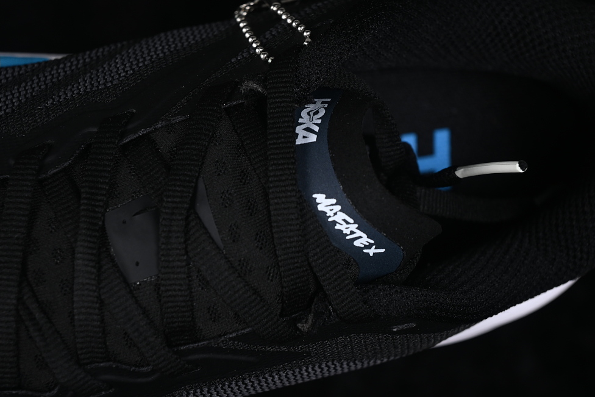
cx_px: 295
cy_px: 196
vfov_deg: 16.5
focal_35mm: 83
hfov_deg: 24.5
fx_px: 1372
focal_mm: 50
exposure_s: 1/60
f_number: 6.3
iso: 160
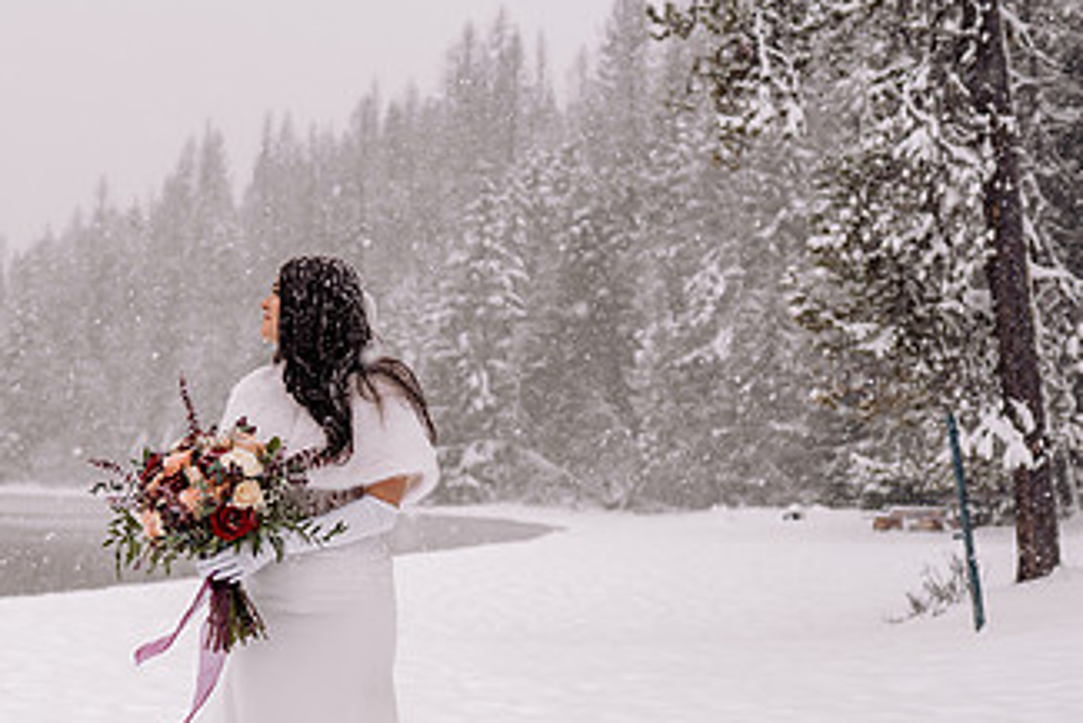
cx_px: 293
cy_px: 495
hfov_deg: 31.0
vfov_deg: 21.2
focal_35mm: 64
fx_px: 1926
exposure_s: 1/200
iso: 100
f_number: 2.5
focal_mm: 35
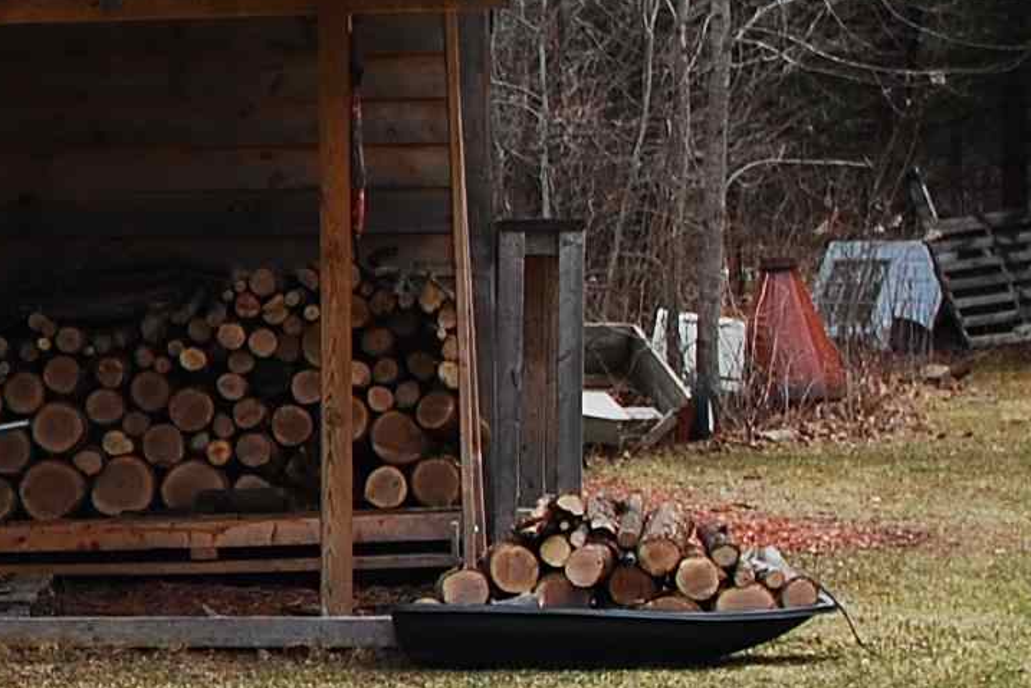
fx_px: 4324
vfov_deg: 9.1
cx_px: -775
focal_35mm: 151
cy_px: 453
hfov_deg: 12.5
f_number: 7.1
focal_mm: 24
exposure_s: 1/200
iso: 200
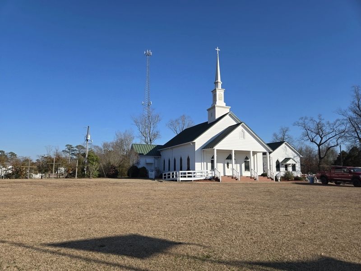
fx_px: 240
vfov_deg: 58.9
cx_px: 180
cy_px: 136
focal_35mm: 23
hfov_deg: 73.9
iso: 25
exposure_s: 1/2410
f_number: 1.8
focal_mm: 5.4
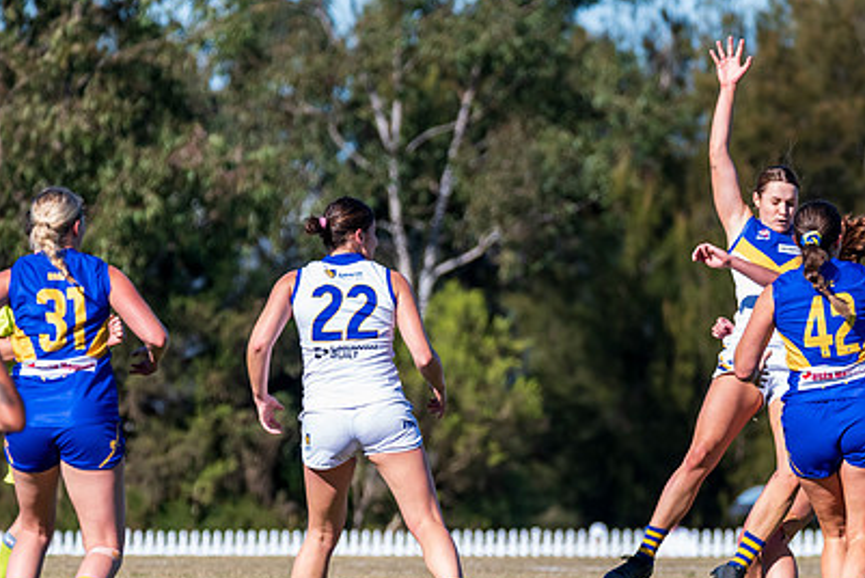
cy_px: 397
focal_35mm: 499
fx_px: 11998
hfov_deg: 4.1
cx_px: 689
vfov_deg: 2.8
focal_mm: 300
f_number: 8
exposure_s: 1/2000
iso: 800
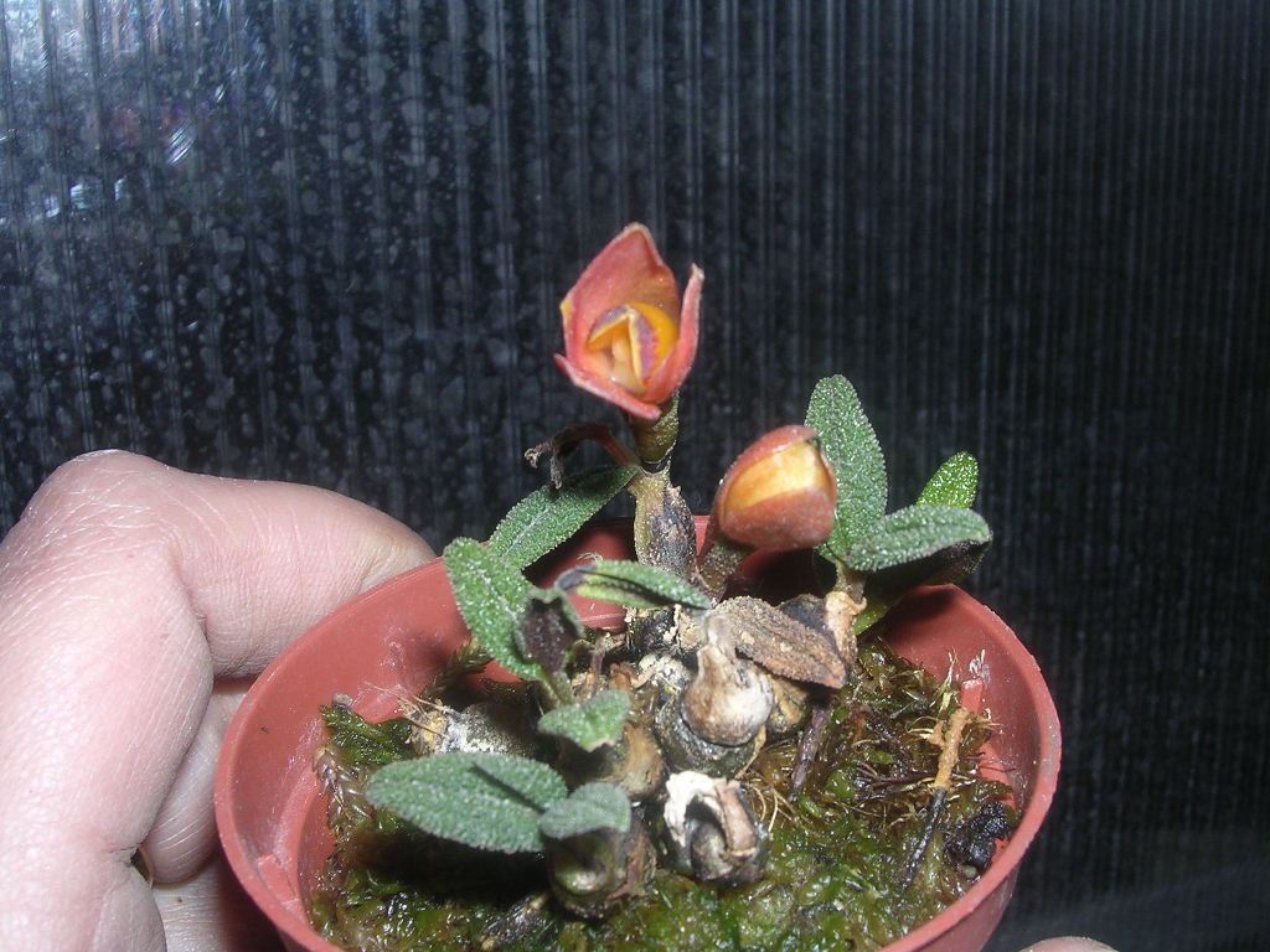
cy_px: 476
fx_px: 1578
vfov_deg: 33.6
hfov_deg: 43.9
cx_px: 635
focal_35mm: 43
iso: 100
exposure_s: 1/60.1
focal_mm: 6.6
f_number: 5.9
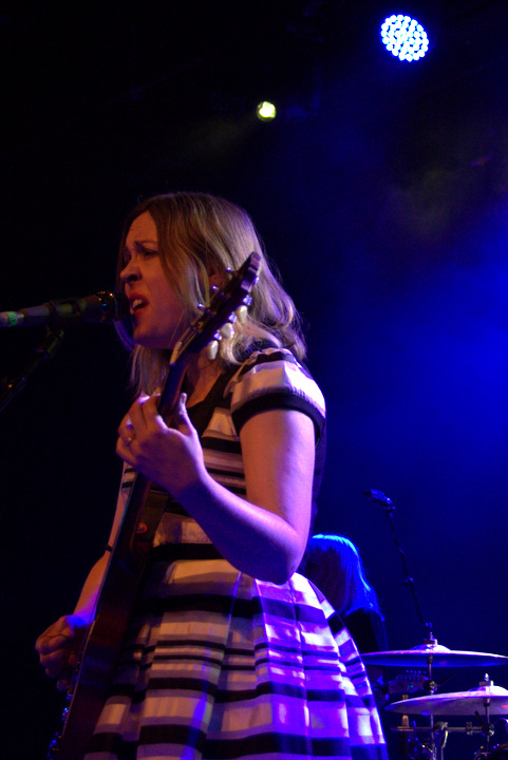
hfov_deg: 30.9
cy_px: 380
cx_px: 254
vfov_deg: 44.9
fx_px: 919
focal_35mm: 44
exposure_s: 1/80
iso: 900
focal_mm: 29
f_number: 2.8
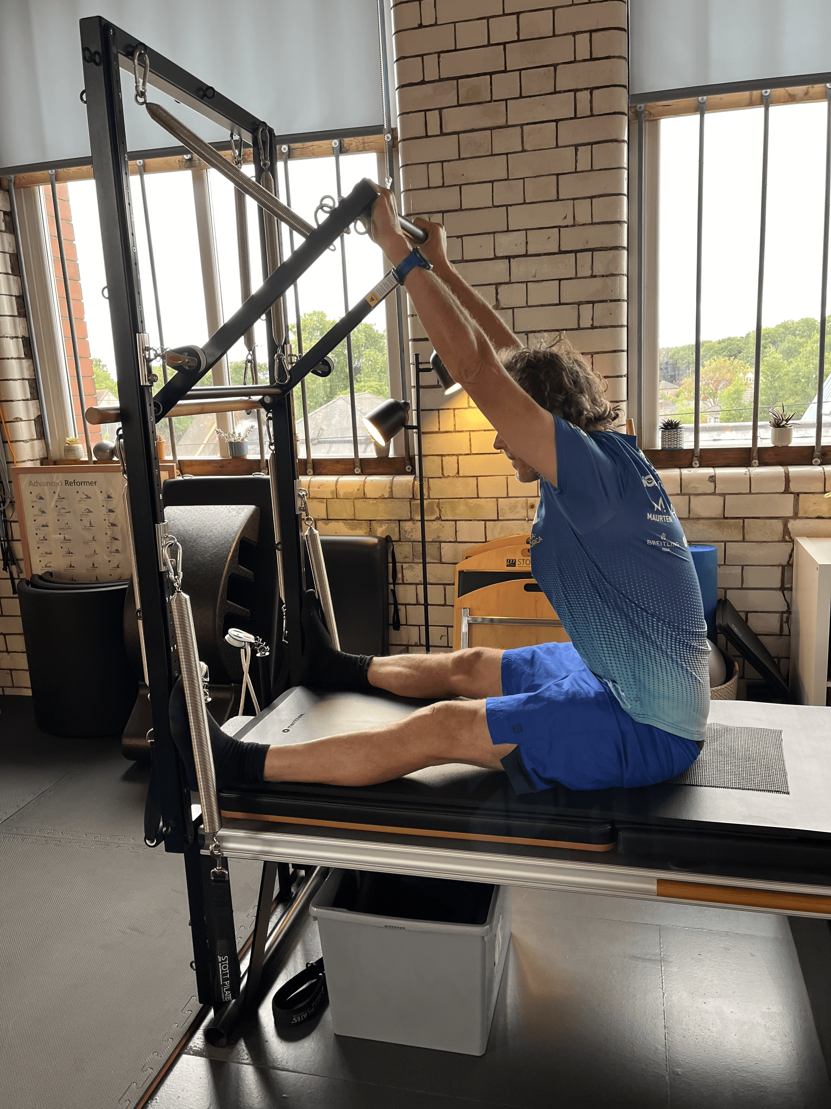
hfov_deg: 53.1
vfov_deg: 67.3
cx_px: 416
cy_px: 554
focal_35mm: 26
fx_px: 832
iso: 125
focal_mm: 5.1
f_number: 1.6
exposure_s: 1/121
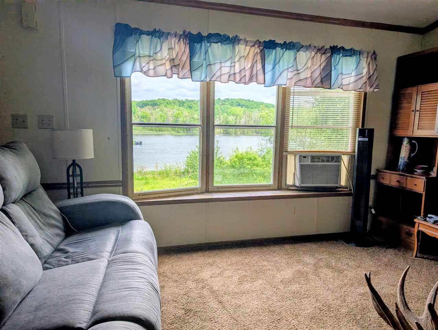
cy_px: 165
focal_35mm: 24
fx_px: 304
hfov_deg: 71.5
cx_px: 219
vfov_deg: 56.9
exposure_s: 1/2740
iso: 17
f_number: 1.68
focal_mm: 6.9
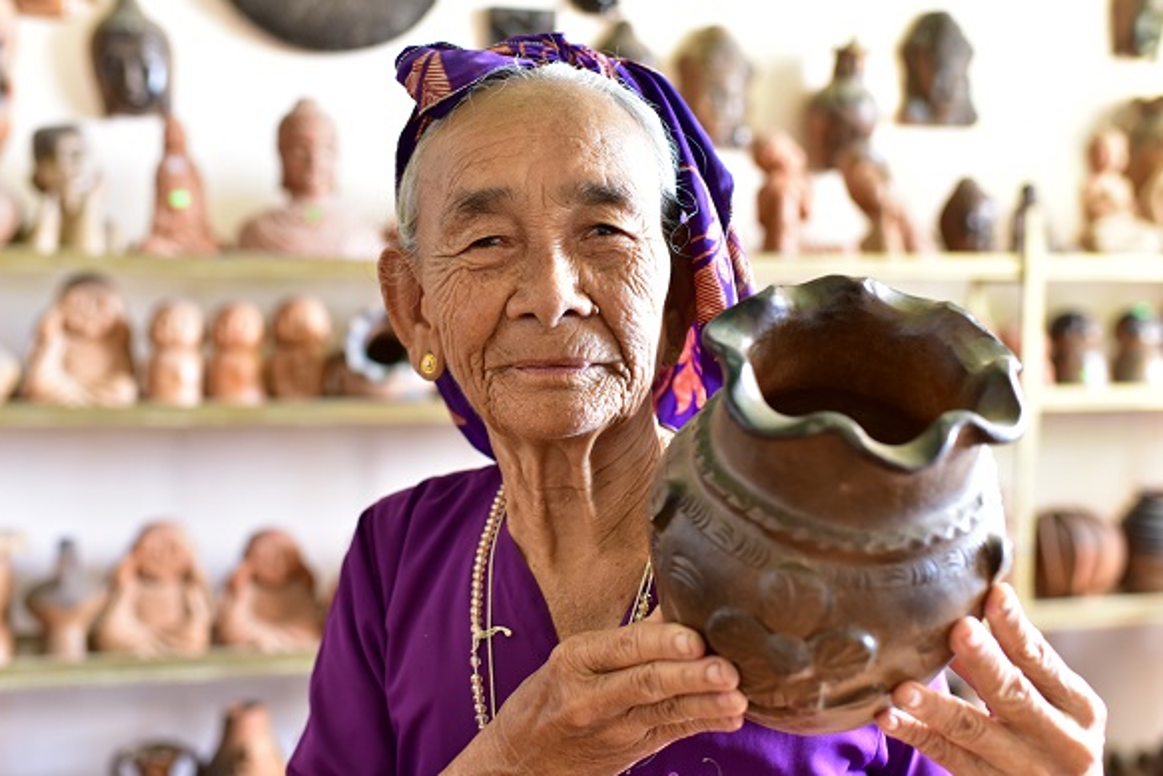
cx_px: 569
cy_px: 379
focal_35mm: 36
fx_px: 1163
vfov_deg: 36.9
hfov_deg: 53.1
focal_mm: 35
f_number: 3.2
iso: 900
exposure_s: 1/40
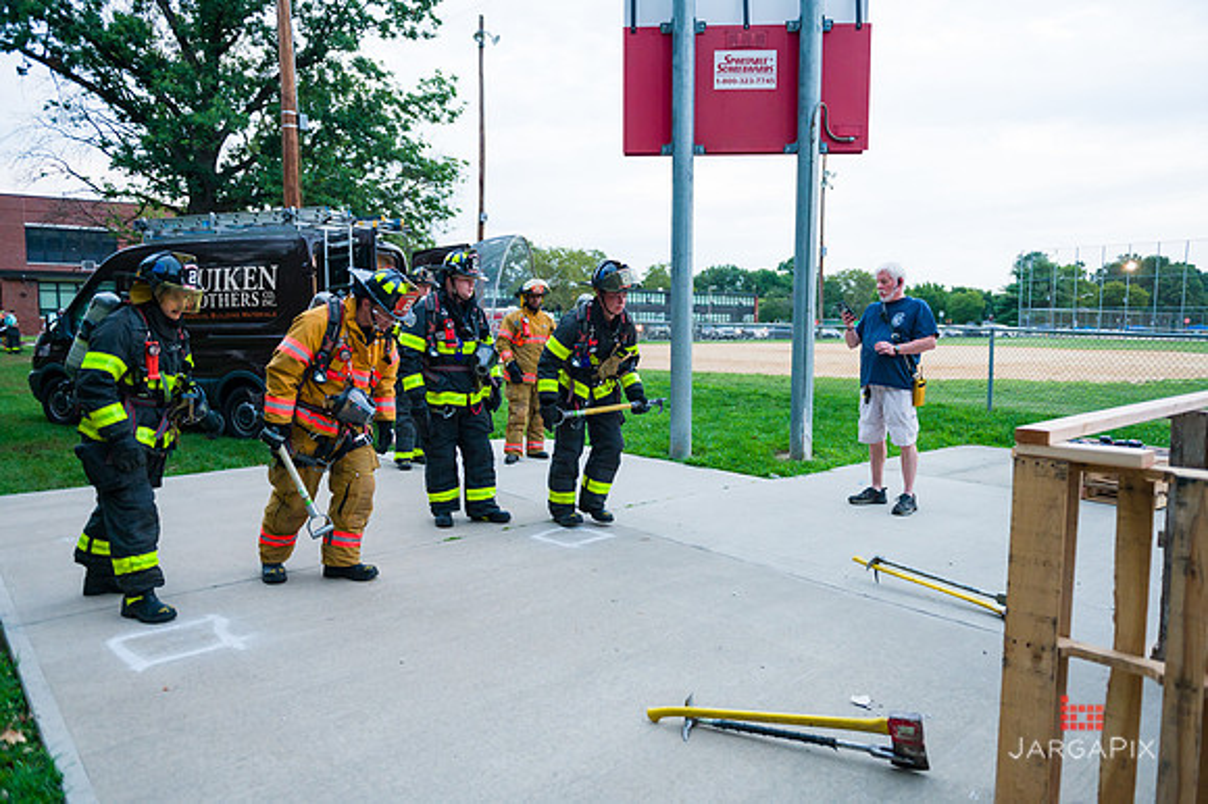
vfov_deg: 53.1
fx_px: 805
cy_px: 402
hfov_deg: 73.8
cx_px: 604
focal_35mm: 24
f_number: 3.2
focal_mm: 24
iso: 1600
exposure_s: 1/200
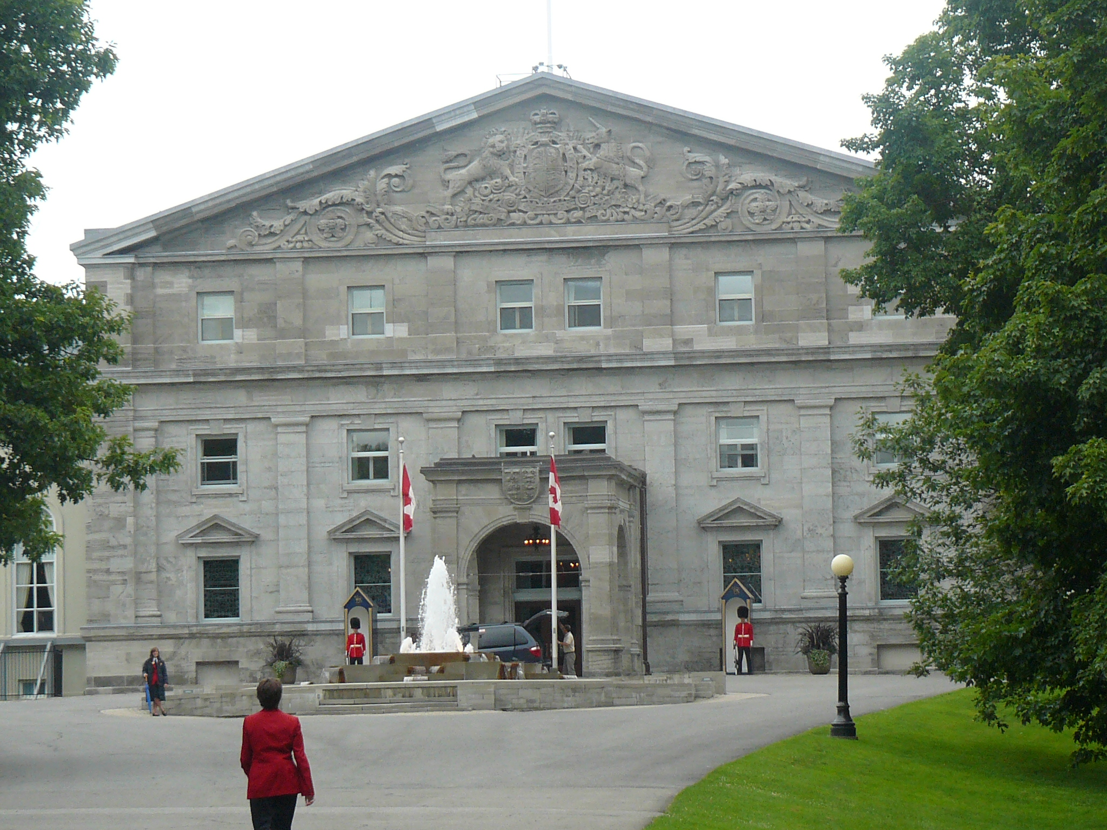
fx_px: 3646
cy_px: 415
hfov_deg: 17.3
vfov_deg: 13.0
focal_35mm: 114
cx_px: 554
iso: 100
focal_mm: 12.6
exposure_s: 1/500
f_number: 3.2
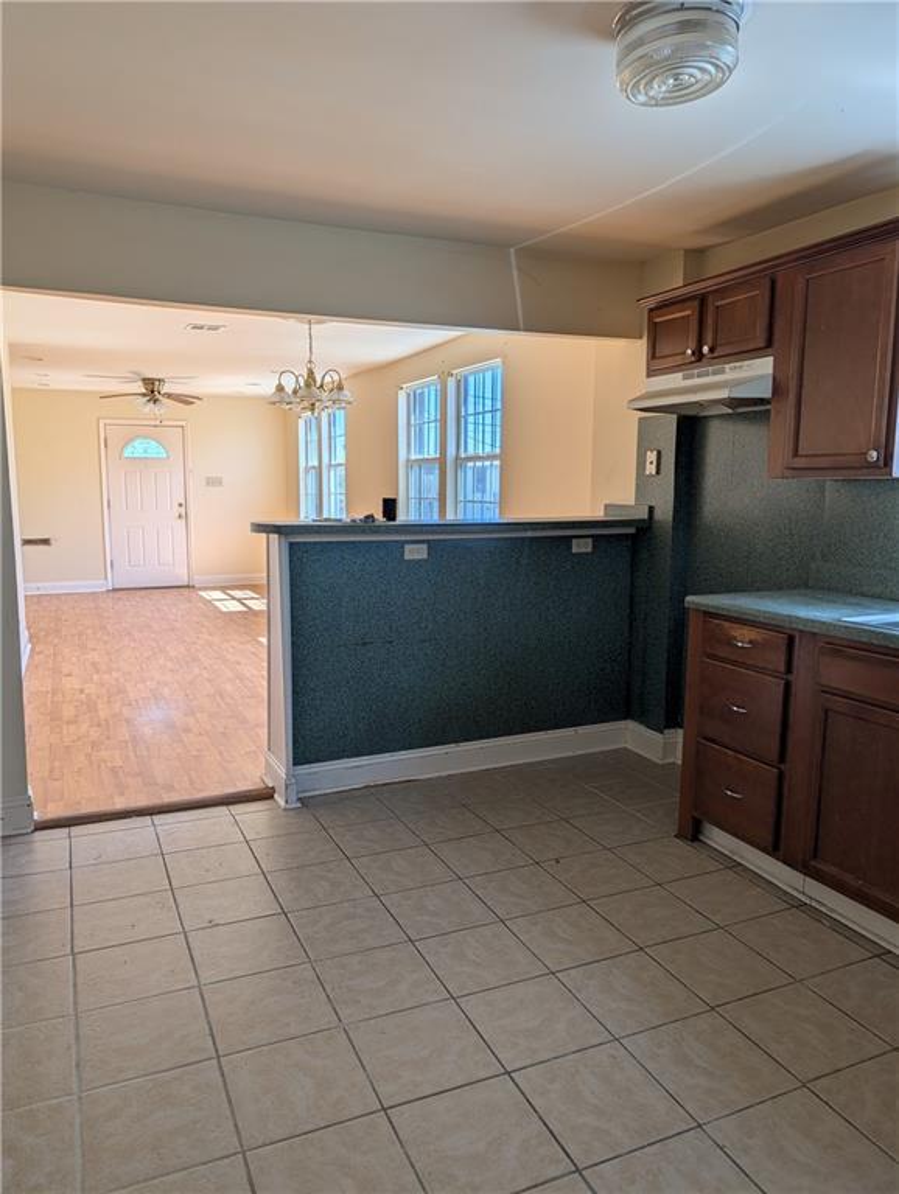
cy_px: 597
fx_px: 829
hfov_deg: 56.9
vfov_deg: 71.5
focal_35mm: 24
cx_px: 450
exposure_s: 1/1214
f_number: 1.68
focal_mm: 6.9
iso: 18
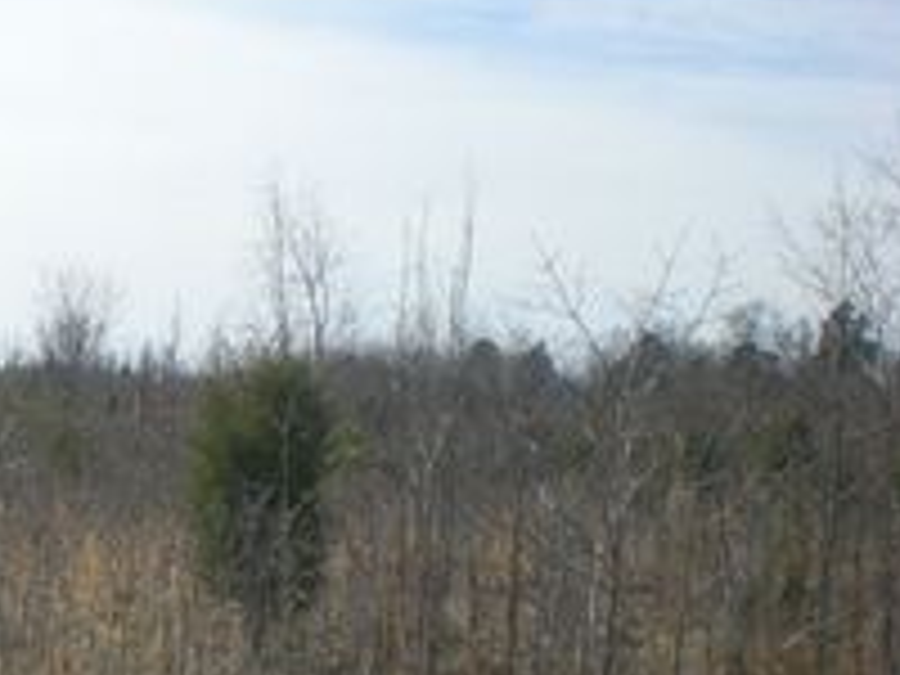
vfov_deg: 15.4
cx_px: -216
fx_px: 2470
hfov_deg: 19.3
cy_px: 628
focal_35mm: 95
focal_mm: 6.3
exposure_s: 1/386
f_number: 4.6
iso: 50
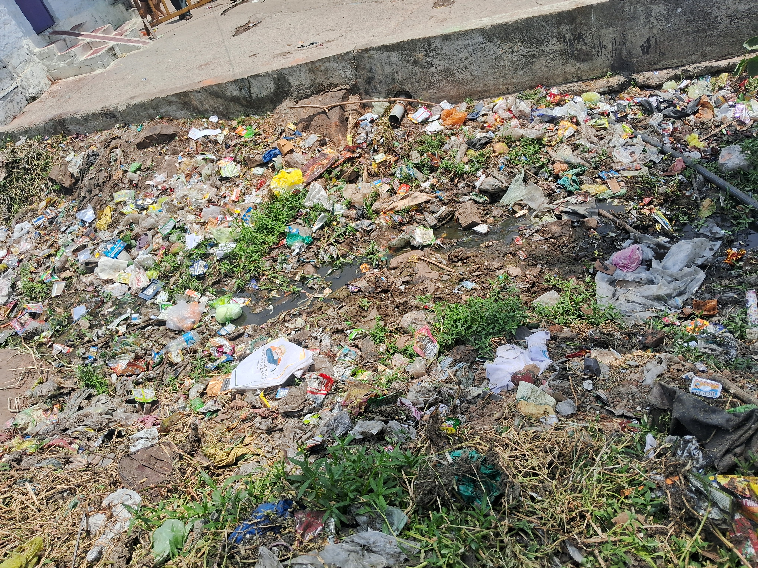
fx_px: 569
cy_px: 284
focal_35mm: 26
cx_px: 379
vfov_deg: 53.1
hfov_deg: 67.3
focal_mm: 3.98
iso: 25
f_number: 1.8
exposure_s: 1/909
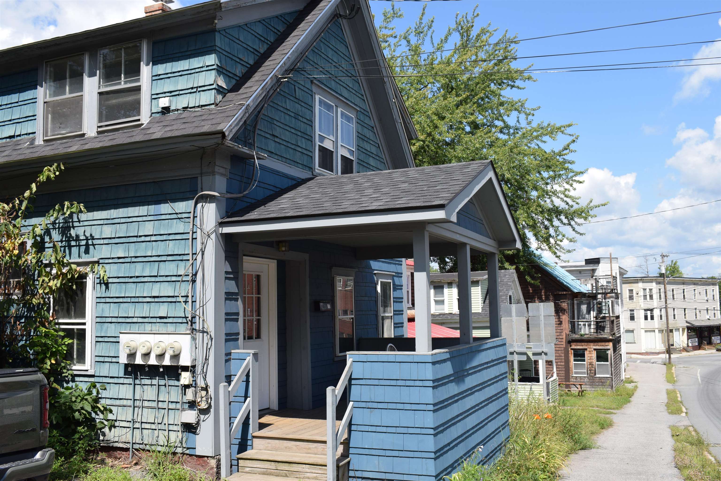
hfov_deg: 57.2
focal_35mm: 33
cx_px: 360
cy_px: 240
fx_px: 661
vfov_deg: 40.0
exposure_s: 1/320
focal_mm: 22
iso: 200
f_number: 9
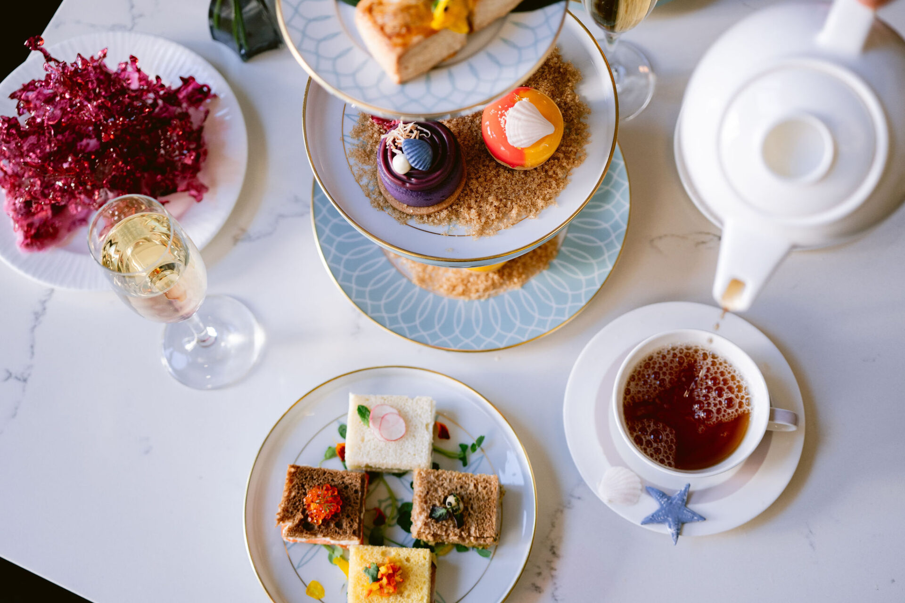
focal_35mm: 50
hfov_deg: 39.6
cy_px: 302
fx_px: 1257
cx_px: 452
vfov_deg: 27.0
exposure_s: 1/125
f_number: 3.5
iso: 800
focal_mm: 50
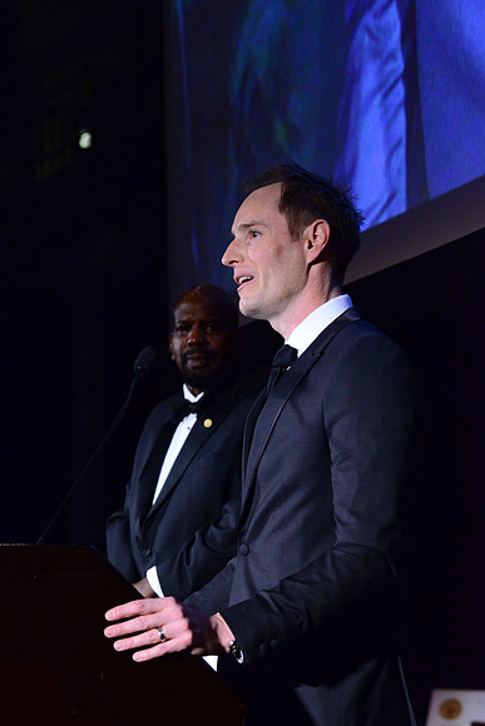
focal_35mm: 95
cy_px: 363
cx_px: 242
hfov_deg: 14.4
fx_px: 1918
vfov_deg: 21.5
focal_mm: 95
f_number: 5.6
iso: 6400
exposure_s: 1/125
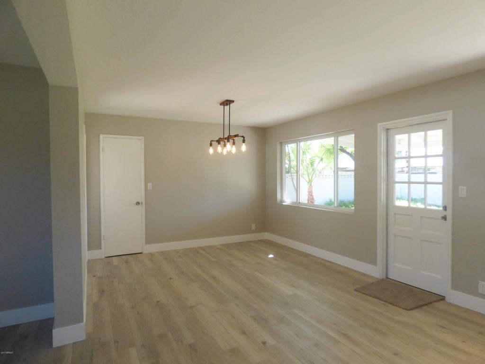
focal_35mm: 20
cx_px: 242
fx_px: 280
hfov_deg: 81.7
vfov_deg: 66.0
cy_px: 182
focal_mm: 3.58
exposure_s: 1/200
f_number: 2.8
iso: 200
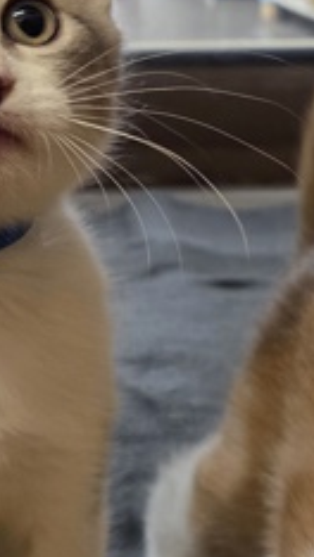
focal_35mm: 60
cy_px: 302
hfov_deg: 19.1
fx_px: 886
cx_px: -48
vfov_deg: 34.8
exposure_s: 1/120
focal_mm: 5.4
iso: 640
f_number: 1.8
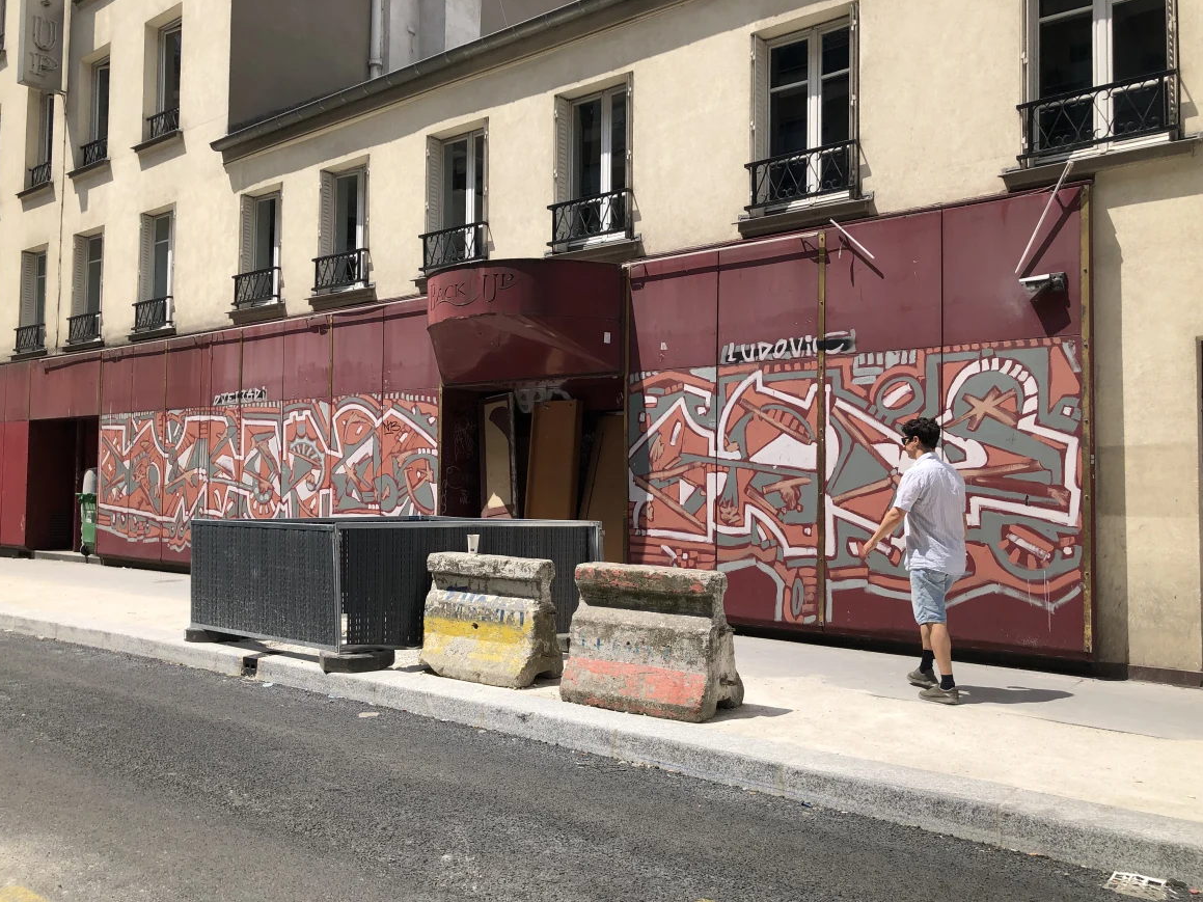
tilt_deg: +1.9
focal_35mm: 29
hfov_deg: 61.7
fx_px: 1008
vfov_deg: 48.2
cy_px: 457
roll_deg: -1.5
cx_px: 581
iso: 20
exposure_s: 1/2088
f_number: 1.8
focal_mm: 4
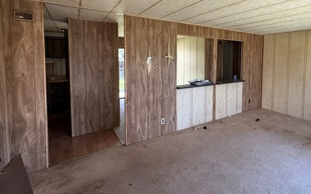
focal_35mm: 20
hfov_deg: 83.3
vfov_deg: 58.5
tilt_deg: -2.9
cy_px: 67
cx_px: 196
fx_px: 170
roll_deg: -0.1
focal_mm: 2.22
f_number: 2.2
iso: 250
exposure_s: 1/99
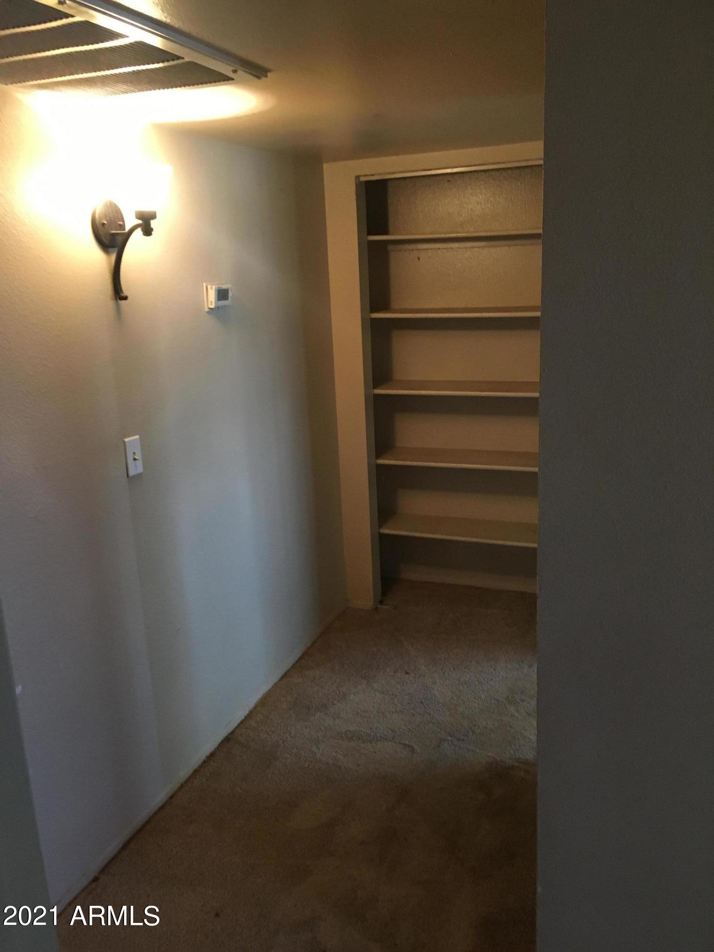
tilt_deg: -13.2
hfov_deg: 48.2
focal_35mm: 29
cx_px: 357
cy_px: 476
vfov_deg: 61.7
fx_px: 798
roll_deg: +2.8
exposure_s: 1/24
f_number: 2.2
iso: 200
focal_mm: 4.15
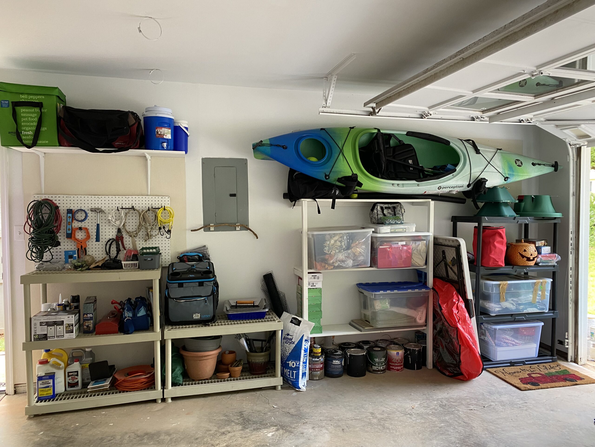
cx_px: 298
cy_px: 224
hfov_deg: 67.3
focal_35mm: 26
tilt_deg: -1.9
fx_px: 447
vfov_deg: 53.1
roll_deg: +0.3
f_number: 1.8
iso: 125
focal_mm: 4.25
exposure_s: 1/76
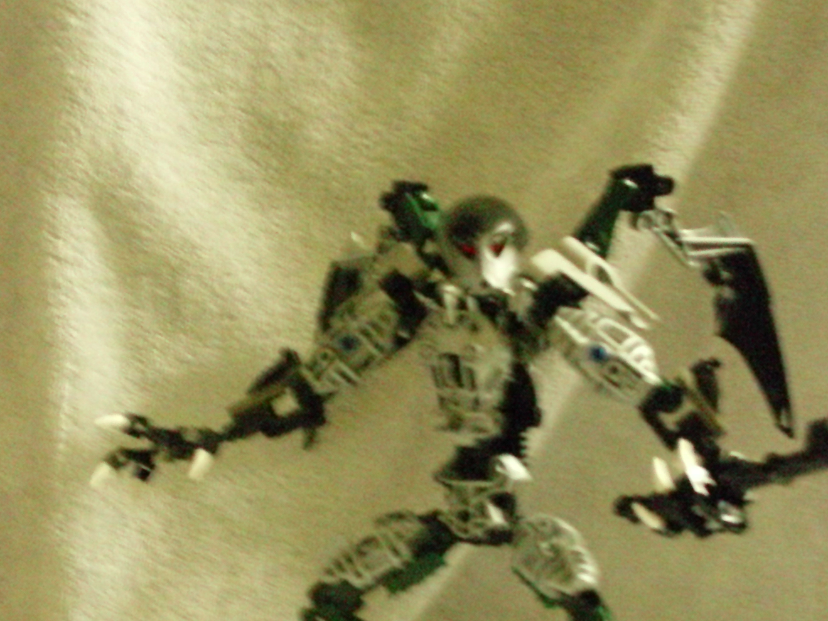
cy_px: 434
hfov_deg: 32.7
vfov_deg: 24.6
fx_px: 1411
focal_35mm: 59
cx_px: 460
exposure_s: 1/8
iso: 1600
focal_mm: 6.3
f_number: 3.1
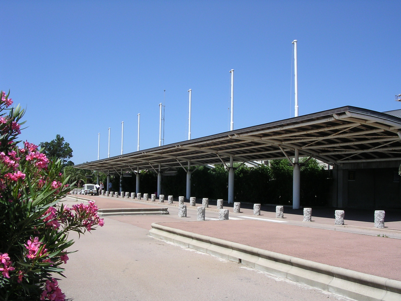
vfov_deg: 37.7
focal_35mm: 38
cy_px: 150
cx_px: 200
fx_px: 440
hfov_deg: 49.0
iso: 100
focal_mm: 5.8
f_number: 5.6
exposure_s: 1/356
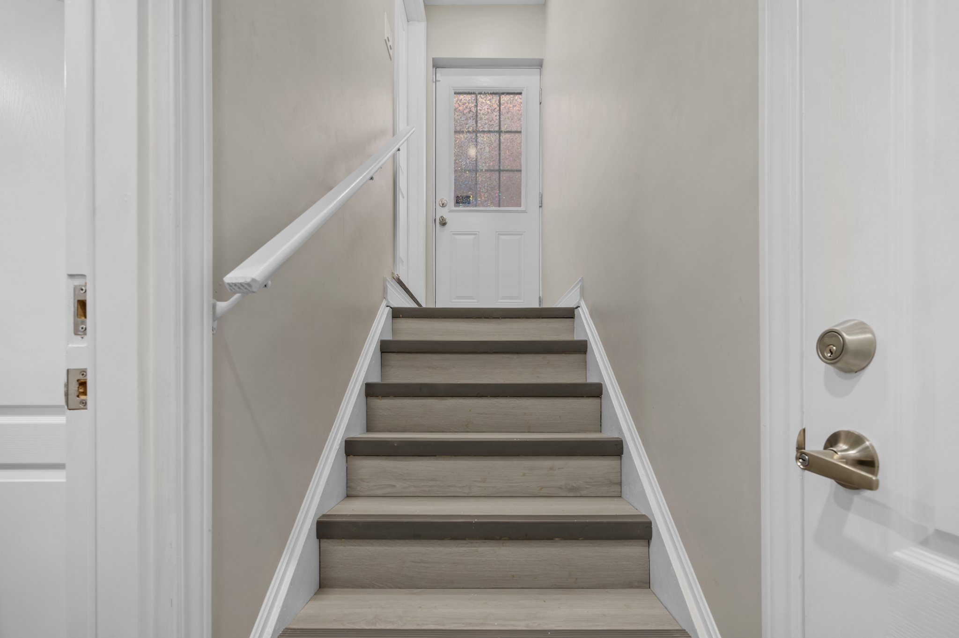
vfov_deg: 81.1
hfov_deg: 104.3
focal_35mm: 14
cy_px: 319
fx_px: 373
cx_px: 480
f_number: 8
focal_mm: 14
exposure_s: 1/13
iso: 100
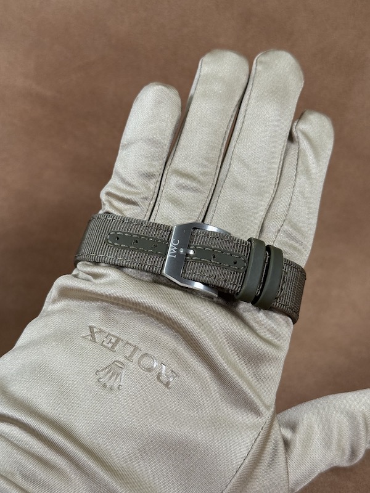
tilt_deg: -24.0
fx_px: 684
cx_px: 185
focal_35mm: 48
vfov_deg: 39.7
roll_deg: -1.1
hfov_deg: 30.3
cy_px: 246
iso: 80
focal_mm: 6.76
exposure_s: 1/65
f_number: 1.78
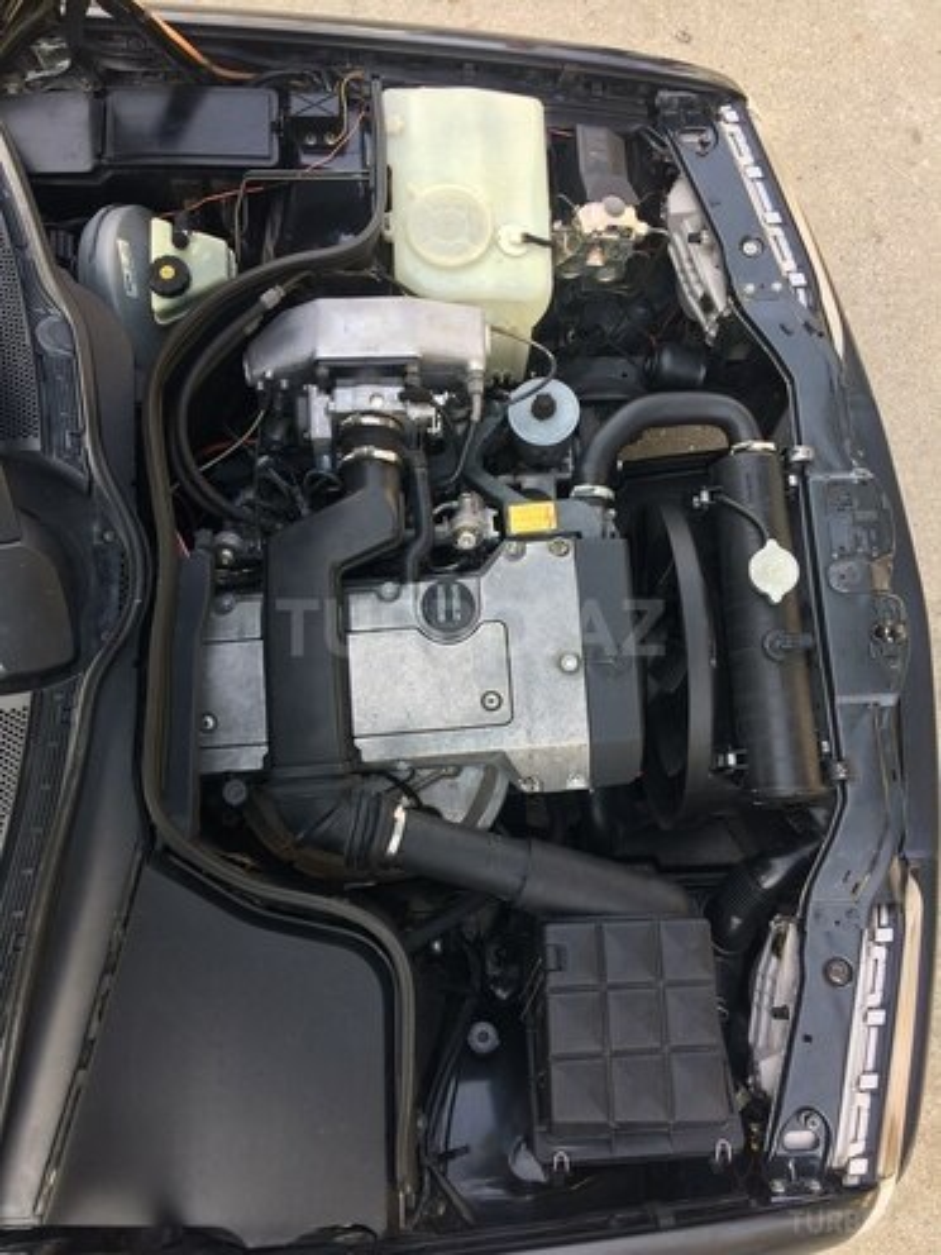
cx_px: 470
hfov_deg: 48.2
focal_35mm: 29
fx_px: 1051
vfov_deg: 61.7
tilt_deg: -76.7
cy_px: 628
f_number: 2.2
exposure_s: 1/115
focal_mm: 4.15
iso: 32
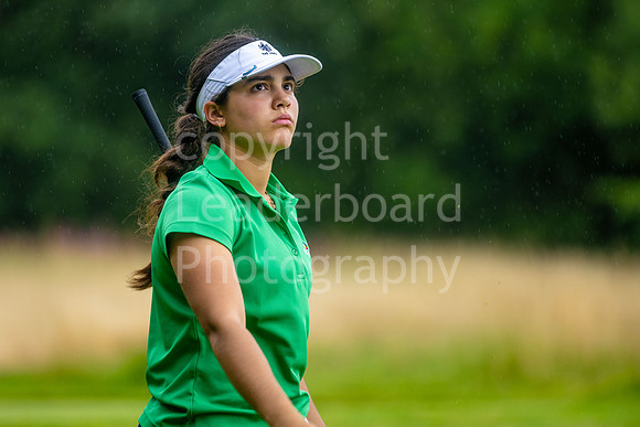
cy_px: 171
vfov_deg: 3.8
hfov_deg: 5.7
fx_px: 6385
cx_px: 257
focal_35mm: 359
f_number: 4
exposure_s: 1/400
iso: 320
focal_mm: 300
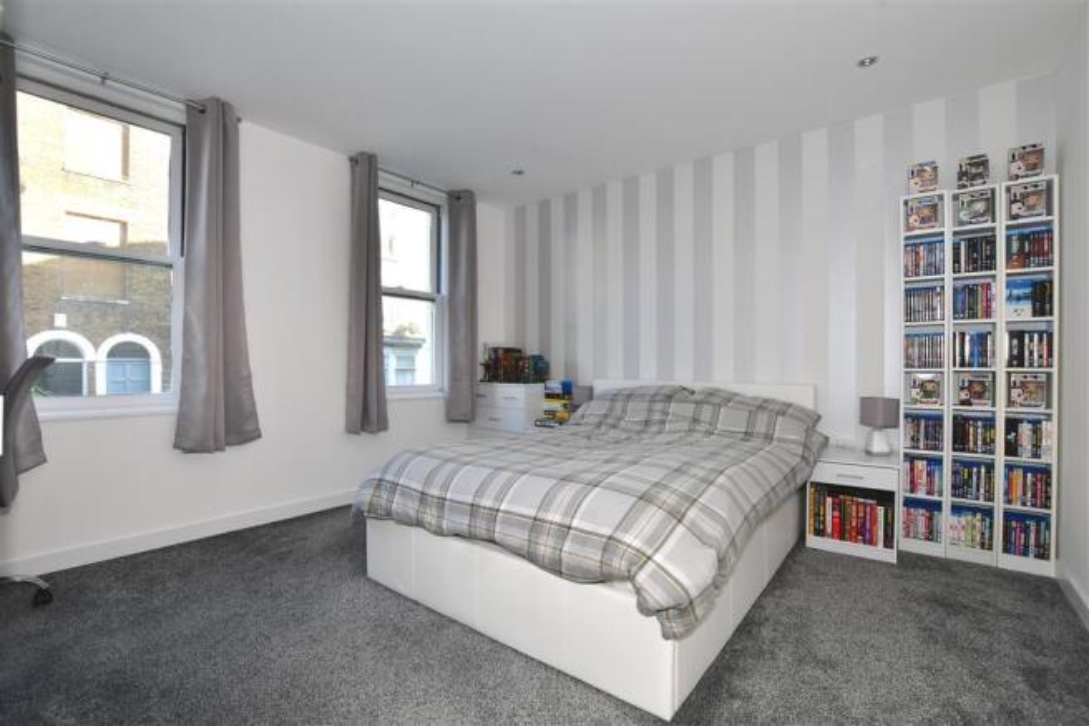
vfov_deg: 77.3
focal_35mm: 15
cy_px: 363
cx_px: 544
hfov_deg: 100.4
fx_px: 454
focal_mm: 10
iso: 100
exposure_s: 1/20
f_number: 8
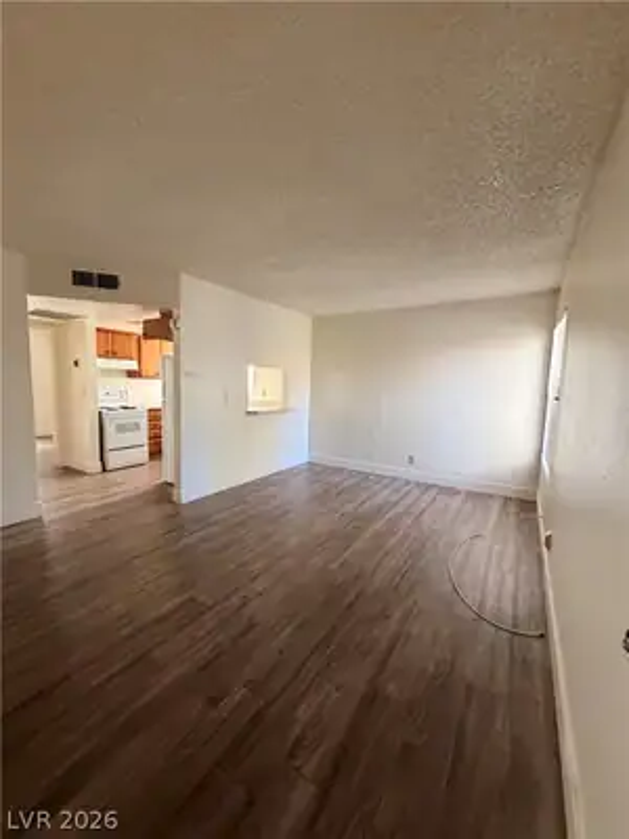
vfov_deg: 102.1
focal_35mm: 14
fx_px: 339
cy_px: 420
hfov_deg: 85.7
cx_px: 314
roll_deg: -2.3
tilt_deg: -6.6
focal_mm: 2.22
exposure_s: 1/60
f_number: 2.2
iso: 500
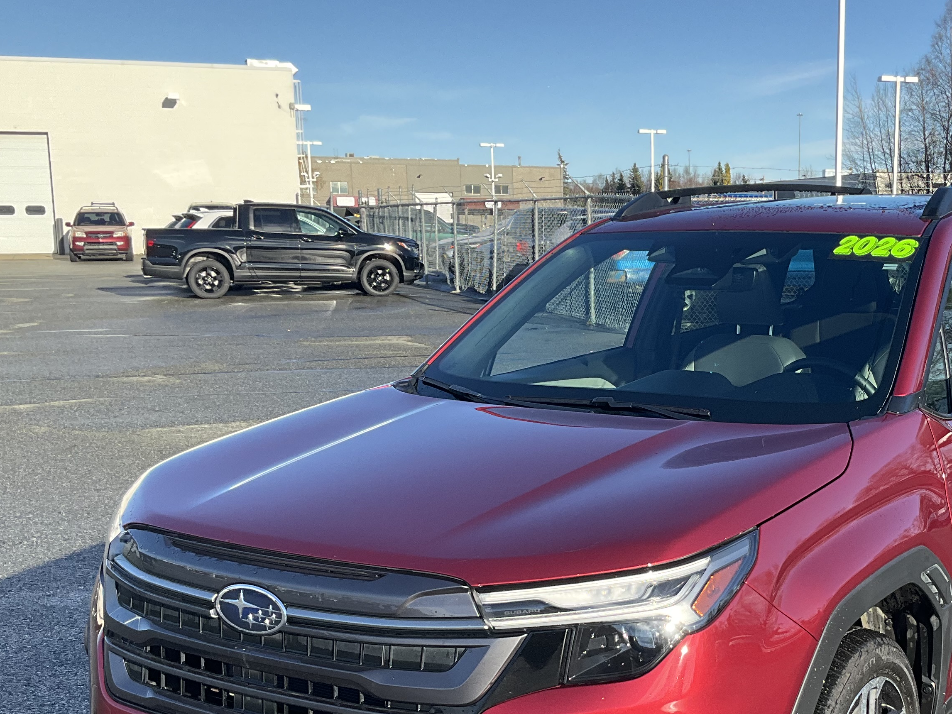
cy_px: 501
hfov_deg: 36.7
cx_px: 699
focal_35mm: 51
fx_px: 1403
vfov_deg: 28.3
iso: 25
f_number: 1.8
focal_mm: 3
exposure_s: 1/912
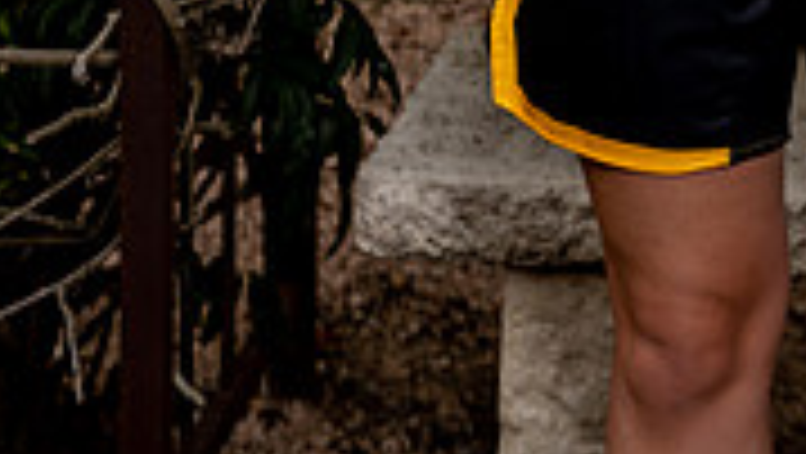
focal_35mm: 145
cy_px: -526
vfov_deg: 7.9
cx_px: 630
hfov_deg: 14.7
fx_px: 3101
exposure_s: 1/250
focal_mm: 55
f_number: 5.6
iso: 320
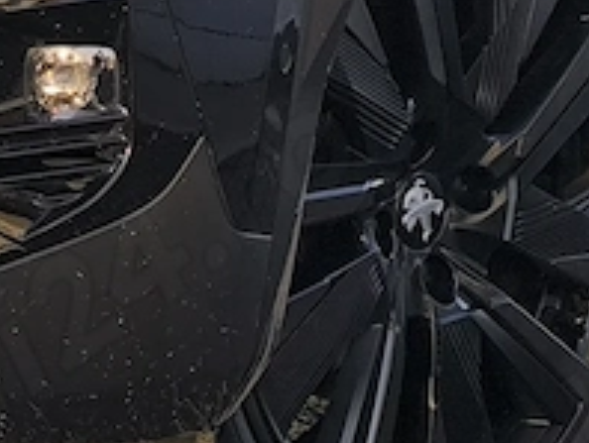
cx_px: -315
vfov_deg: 6.3
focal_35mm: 232
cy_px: -360
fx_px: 3952
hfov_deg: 8.3
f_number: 1.65
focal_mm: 6.14
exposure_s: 1/295
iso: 50
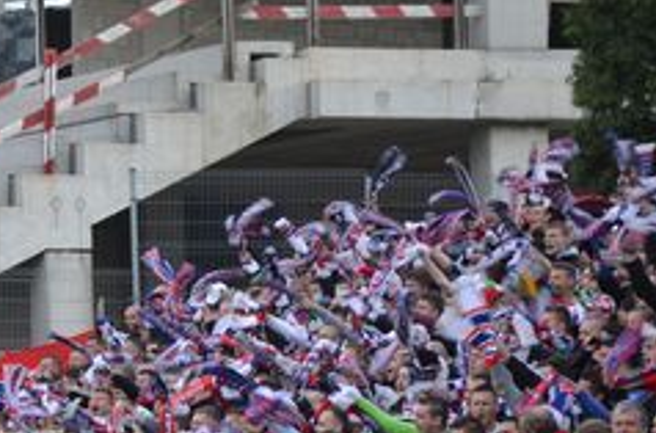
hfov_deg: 6.8
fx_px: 5543
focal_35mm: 305
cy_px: 426
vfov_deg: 4.5
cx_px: 36
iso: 200
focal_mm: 85
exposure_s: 1/160
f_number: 6.3
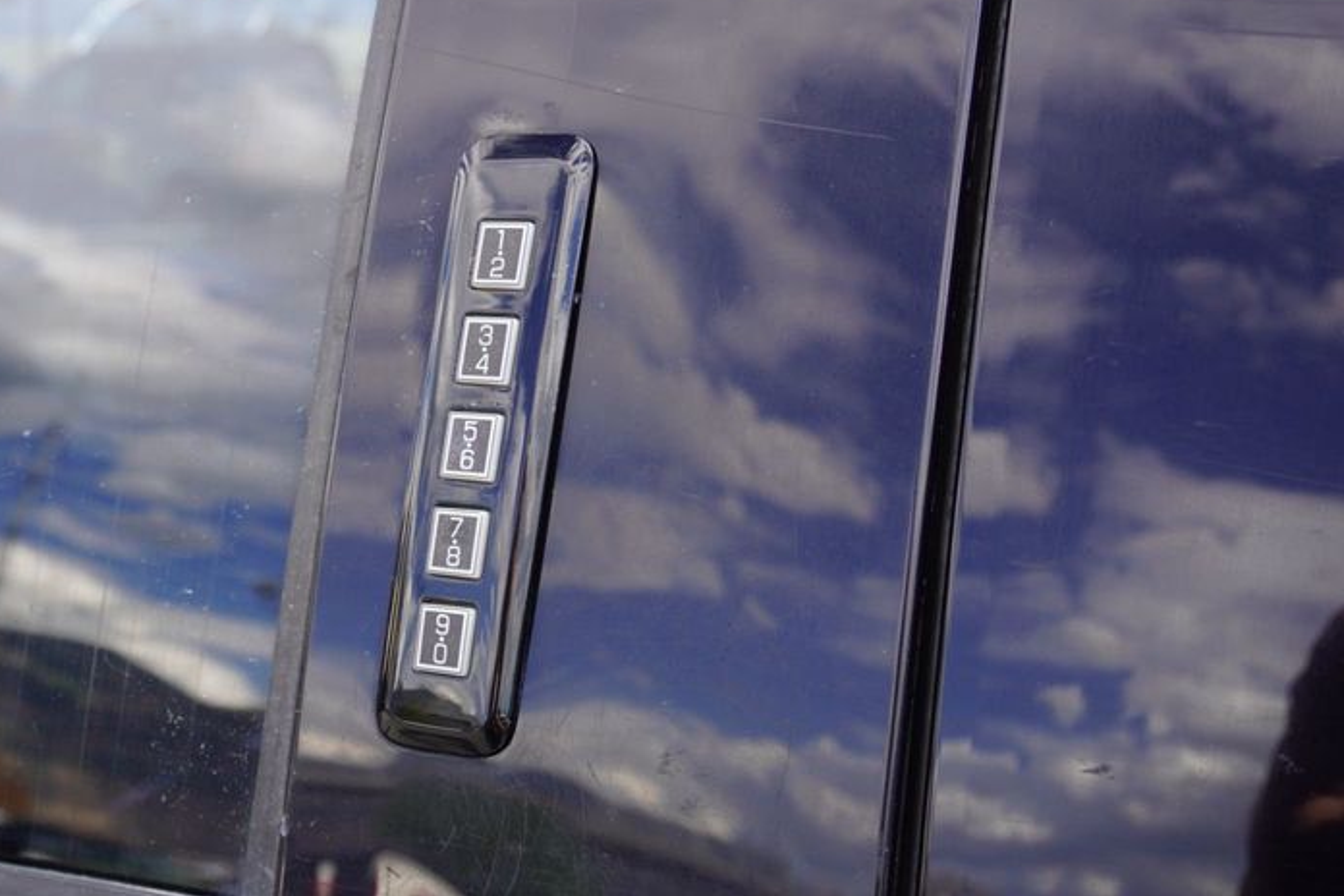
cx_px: 357
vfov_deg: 25.5
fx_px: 1979
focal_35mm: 53
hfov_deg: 36.7
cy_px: 477
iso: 100
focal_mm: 24
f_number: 5.6
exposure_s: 1/100
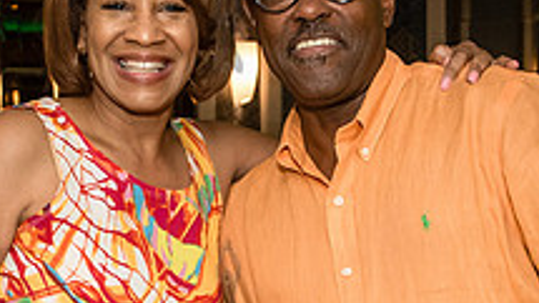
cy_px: 275
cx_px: 225
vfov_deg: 11.6
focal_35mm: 104
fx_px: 1487
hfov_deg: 20.5
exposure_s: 1/200
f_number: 4
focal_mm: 29
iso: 1600
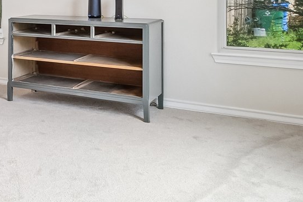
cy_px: -31
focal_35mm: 56
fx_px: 471
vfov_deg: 22.5
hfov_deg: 30.4
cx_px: -59
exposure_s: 1/40
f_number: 8
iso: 400
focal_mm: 10
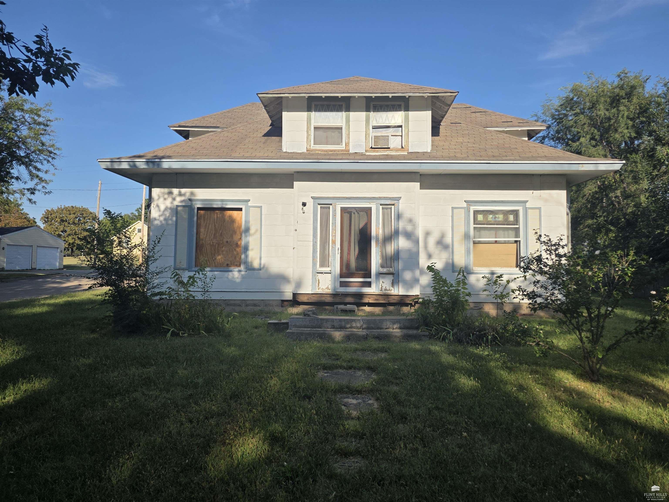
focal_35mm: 23
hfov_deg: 73.9
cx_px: 334
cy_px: 251
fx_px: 445
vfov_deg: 58.9
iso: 80
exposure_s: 1/7061
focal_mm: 6.25
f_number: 1.7
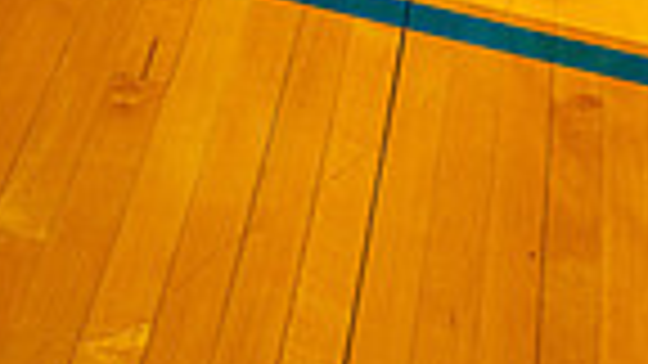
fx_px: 1856
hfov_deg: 19.5
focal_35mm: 108
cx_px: 567
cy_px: -571
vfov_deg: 9.6
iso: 160
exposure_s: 1/250
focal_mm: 33
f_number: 4
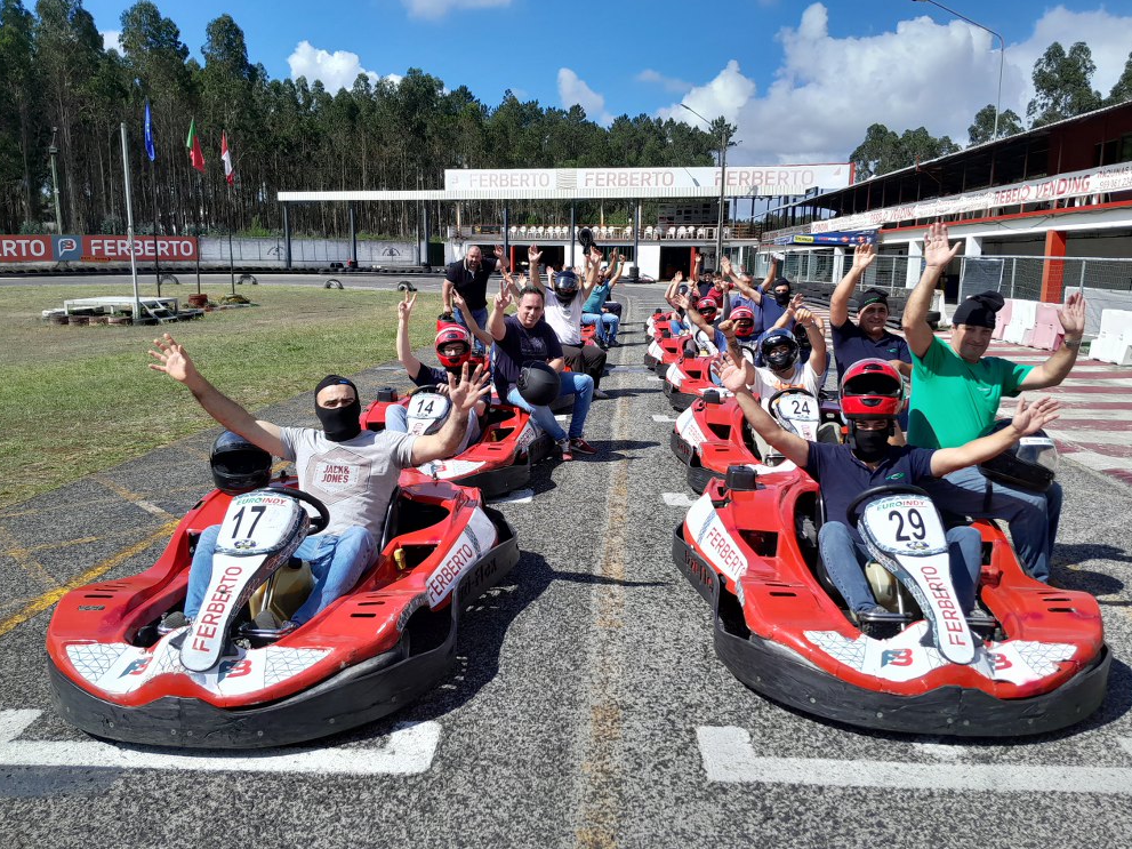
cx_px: 579
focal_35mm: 28
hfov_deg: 63.4
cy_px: 448
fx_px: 916
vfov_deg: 49.7
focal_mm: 3.98
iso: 40
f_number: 1.8
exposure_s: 1/592
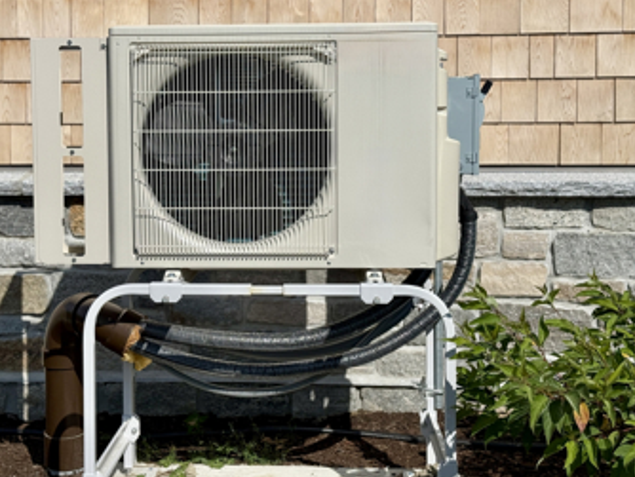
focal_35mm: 58
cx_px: 264
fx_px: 1065
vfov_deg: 25.2
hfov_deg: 33.1
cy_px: 197
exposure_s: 1/11364
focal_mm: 6.76
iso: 64
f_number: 1.78
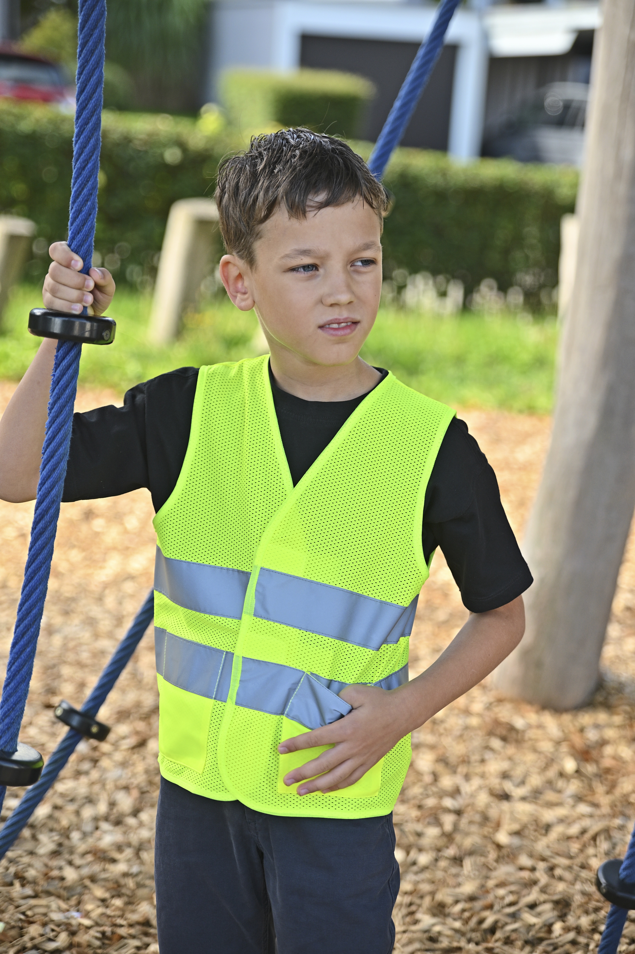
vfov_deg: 28.9
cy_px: 477
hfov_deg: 19.4
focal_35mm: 70
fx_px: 1854
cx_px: 318
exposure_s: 1/1000
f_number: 2.8
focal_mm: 70
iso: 280
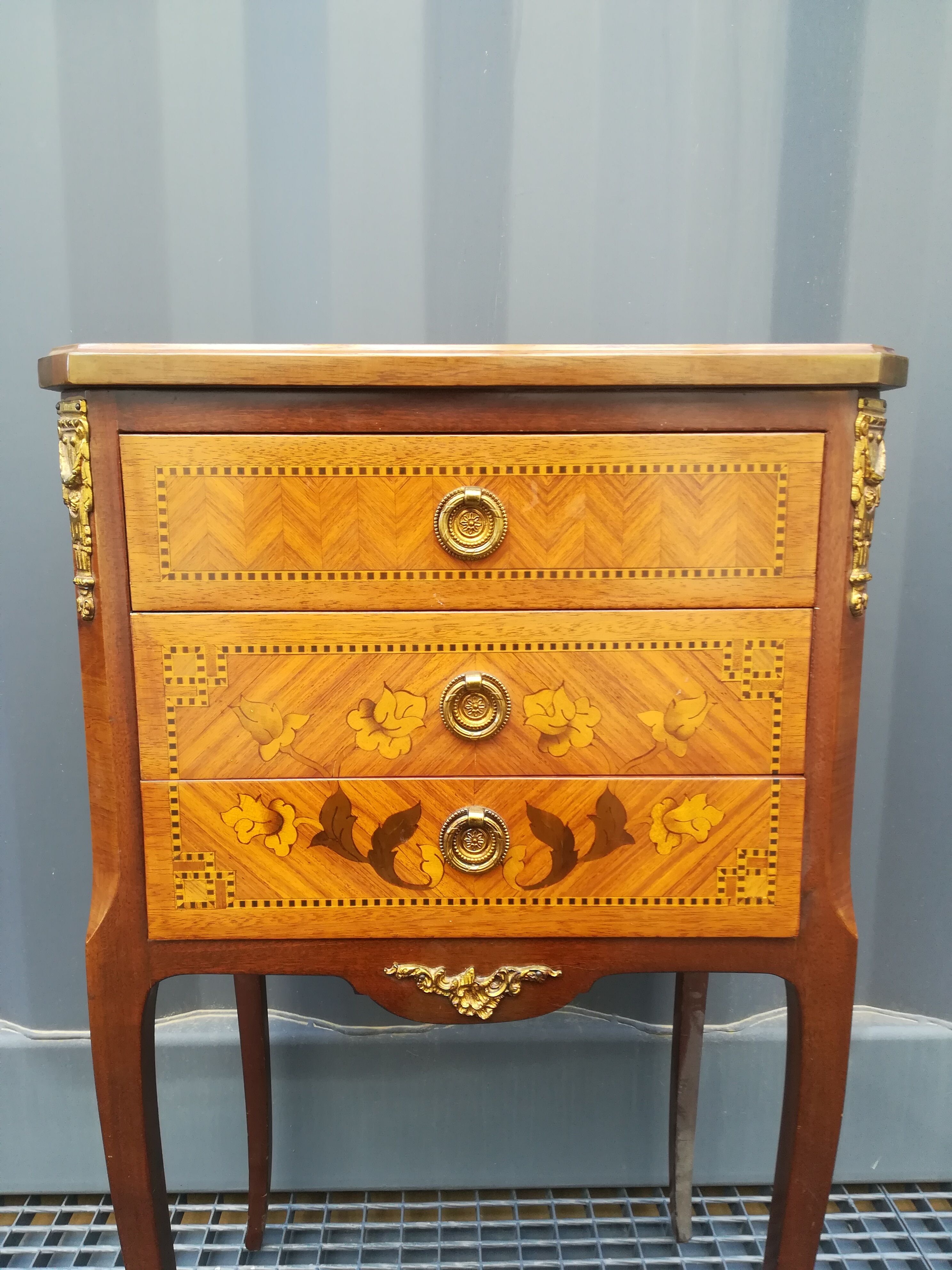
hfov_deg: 53.1
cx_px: 476
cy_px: 635
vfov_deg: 67.3
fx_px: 953
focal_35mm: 26
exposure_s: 1/33.3
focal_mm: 3.83
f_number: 2.2
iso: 100
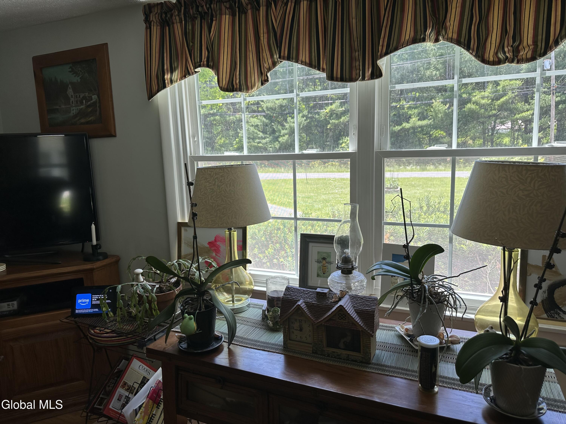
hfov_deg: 71.6
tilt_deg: -8.6
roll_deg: +0.8
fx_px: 392
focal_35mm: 24
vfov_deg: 56.8
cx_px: 283
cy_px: 212
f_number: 1.78
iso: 80
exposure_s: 1/290
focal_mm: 6.86
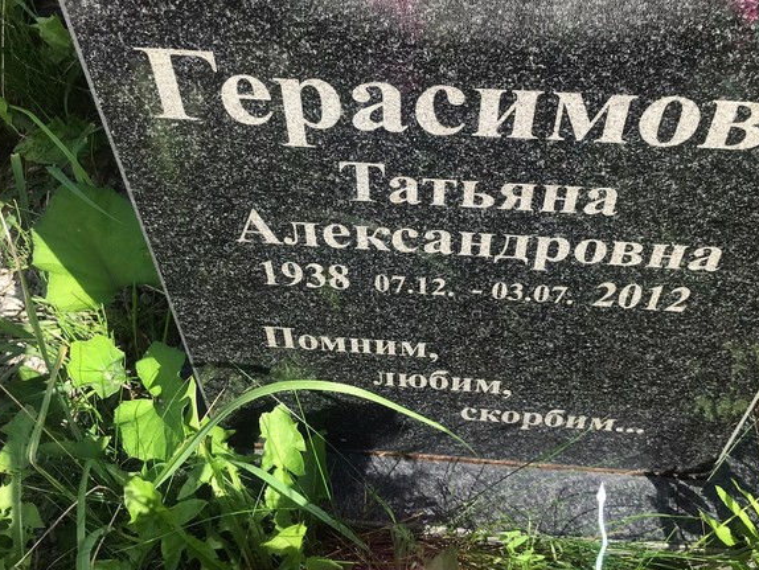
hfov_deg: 47.8
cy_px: 247
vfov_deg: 36.8
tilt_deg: -51.3
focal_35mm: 39
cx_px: 406
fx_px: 855
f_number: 1.8
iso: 20
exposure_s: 1/879
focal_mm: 3.99
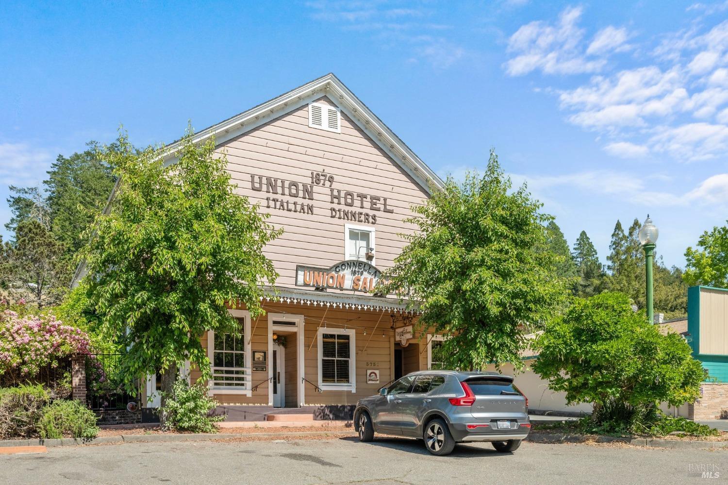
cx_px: 364
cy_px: 242
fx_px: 586
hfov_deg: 63.7
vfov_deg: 44.9
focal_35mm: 29
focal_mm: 29
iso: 400
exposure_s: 1/200
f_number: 8
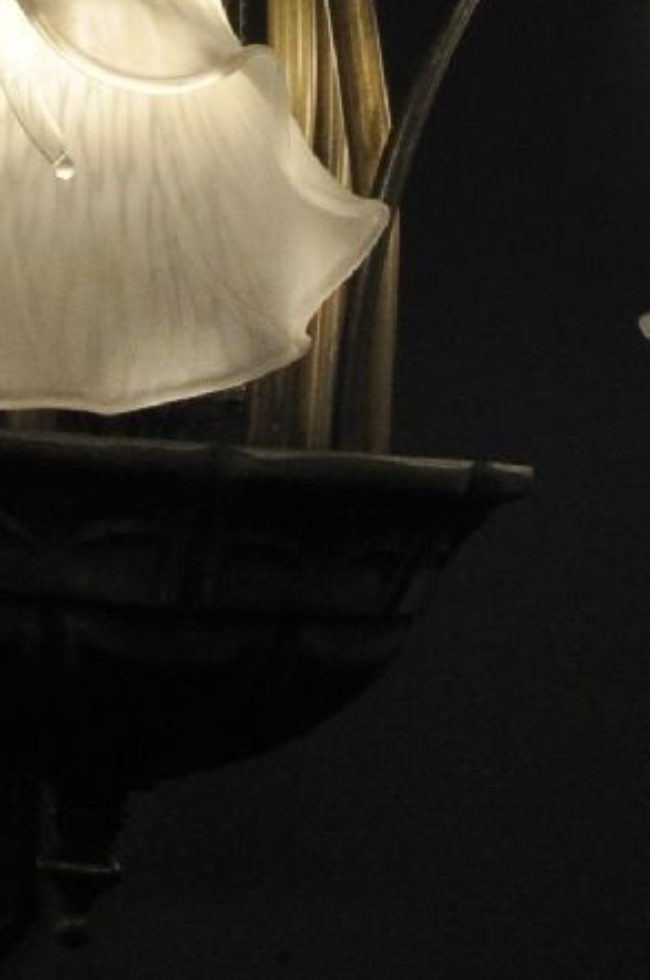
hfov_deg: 8.0
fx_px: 4669
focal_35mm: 172
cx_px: 213
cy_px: -303
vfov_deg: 11.7
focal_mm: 21
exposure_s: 1/125
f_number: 11
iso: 800
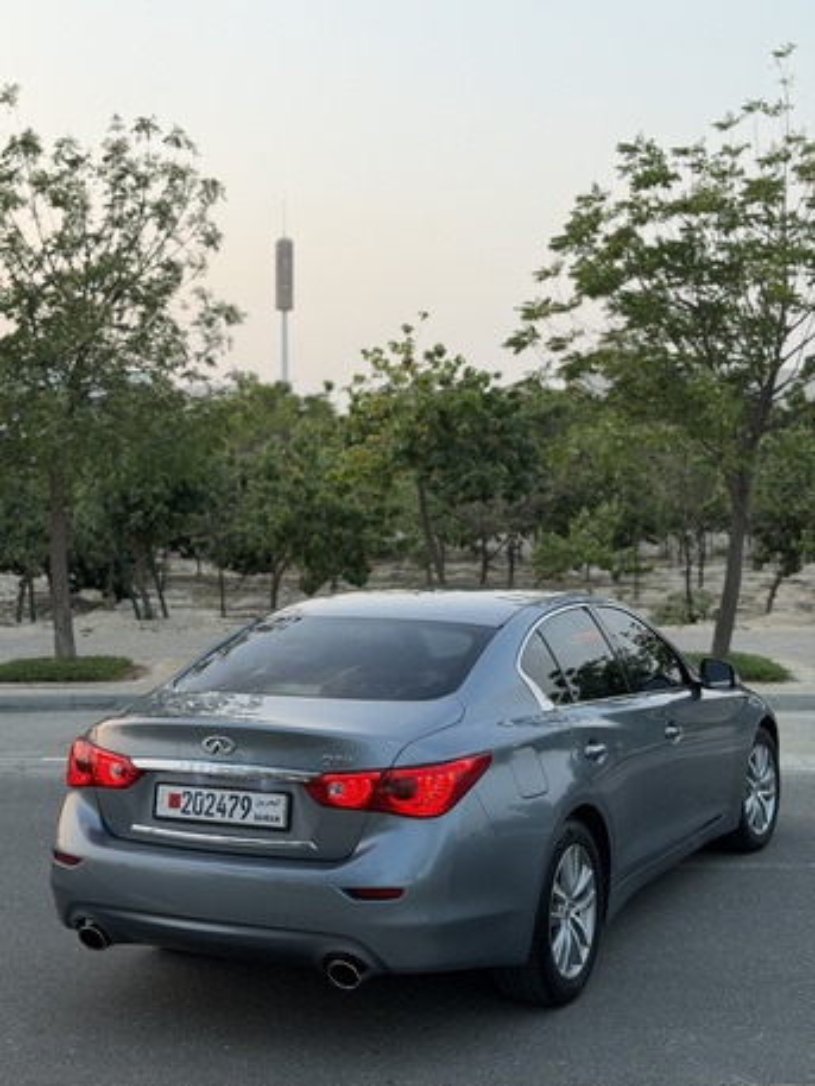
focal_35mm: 48
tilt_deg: -2.4
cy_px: 543
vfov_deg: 39.6
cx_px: 408
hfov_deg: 30.3
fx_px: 1506
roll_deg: -0.6
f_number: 1.78
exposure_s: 1/136
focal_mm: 6.76
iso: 50
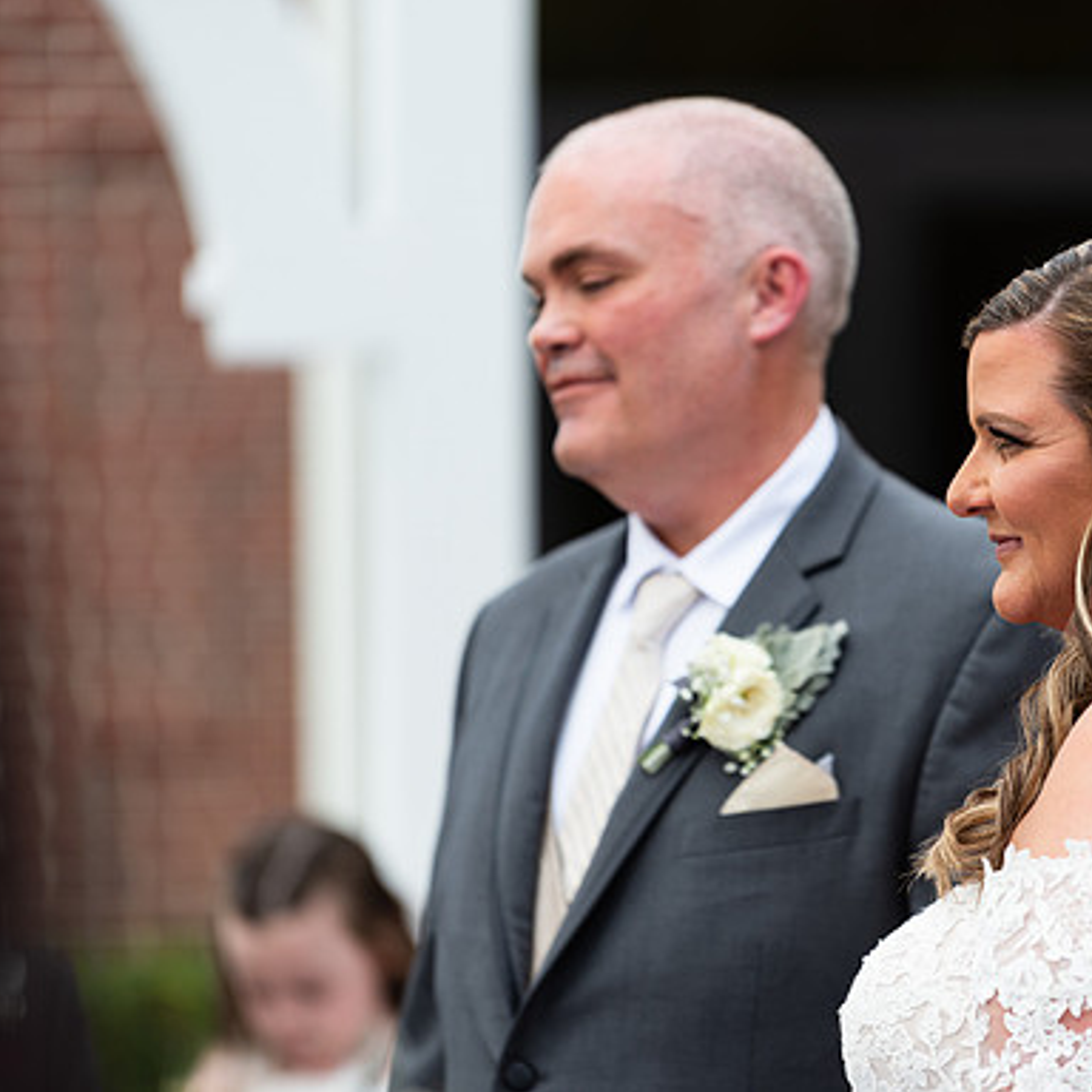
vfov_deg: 6.8
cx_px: 779
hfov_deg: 6.8
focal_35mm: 257
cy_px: 545
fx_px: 9172
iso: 64
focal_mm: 200
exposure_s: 1/640
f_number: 2.8
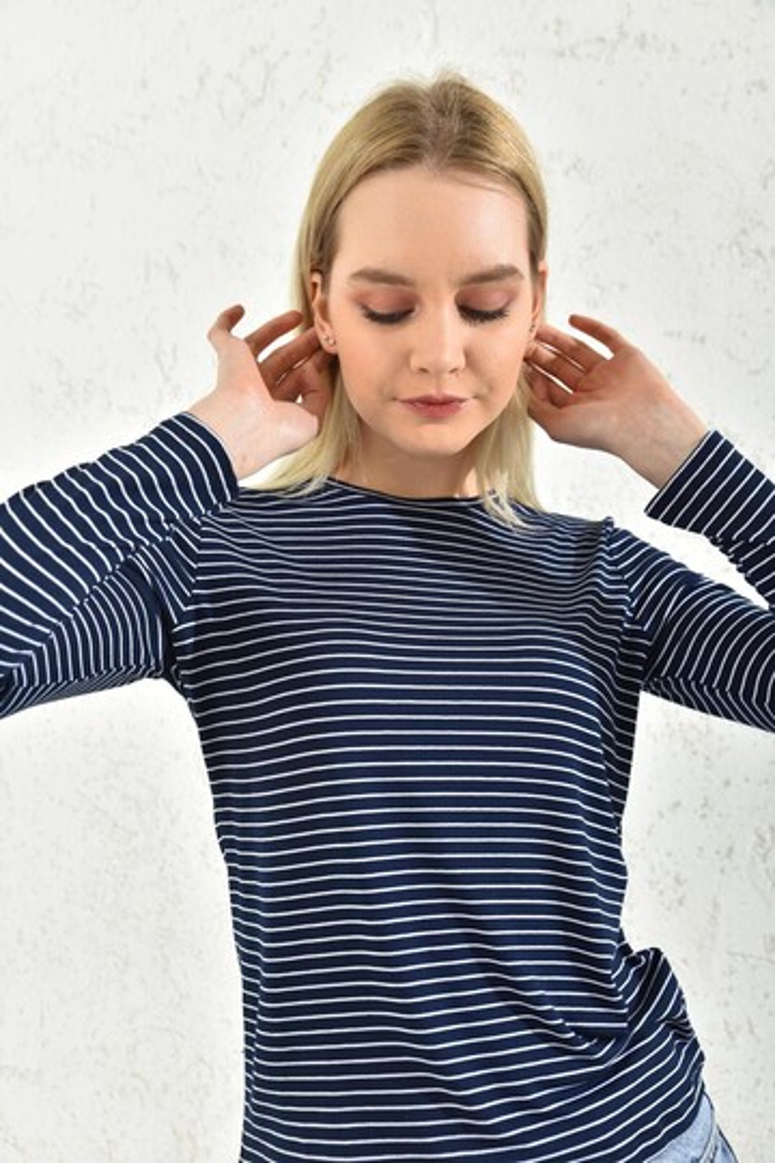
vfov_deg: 54.4
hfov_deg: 37.9
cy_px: 582
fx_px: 1130
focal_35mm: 35
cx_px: 388
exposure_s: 1/160
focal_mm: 35
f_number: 7.1
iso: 100
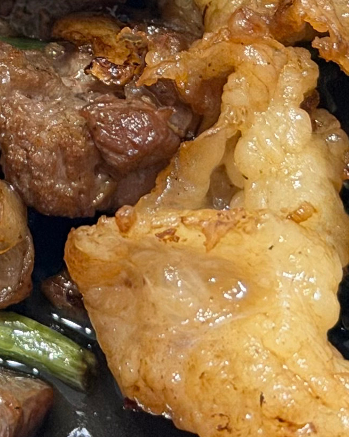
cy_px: -205
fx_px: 2984
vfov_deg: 8.2
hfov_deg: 6.7
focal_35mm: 231
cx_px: 66
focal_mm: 6.76
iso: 400
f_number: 1.78
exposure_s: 1/33
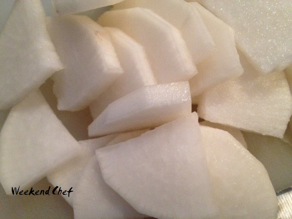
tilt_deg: -81.3
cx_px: 146
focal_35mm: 35
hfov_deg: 52.6
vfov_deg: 40.7
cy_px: 110
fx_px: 295
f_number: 2.4
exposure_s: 1/20
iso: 320
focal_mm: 4.28
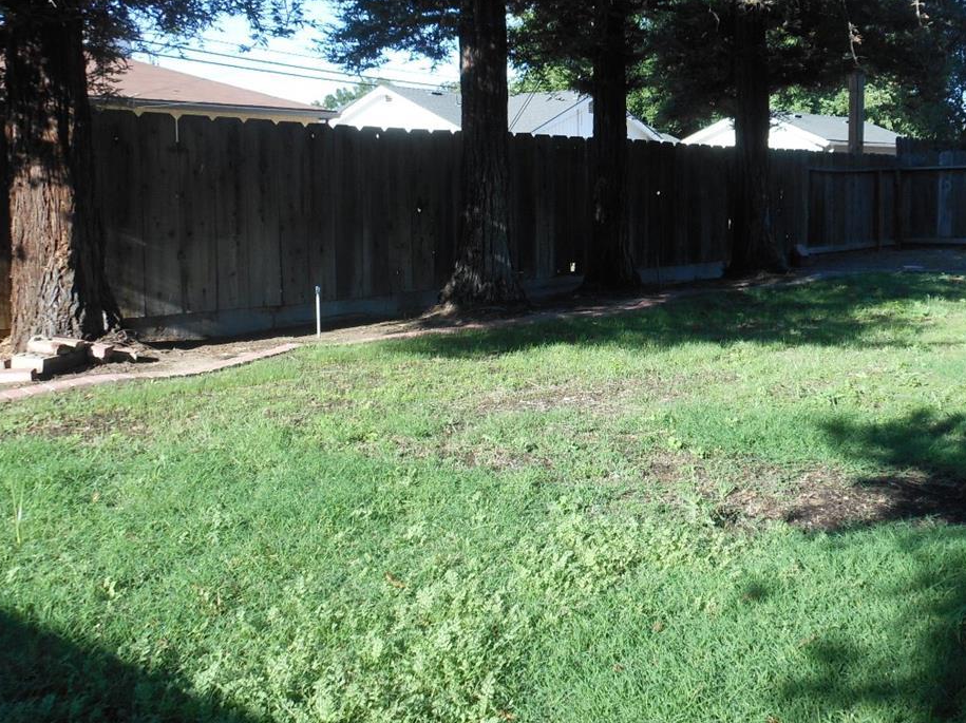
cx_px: 606
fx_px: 1143
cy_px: 218
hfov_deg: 45.4
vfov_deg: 34.6
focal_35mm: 41
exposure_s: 1/250
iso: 80
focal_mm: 4.5
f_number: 3.2
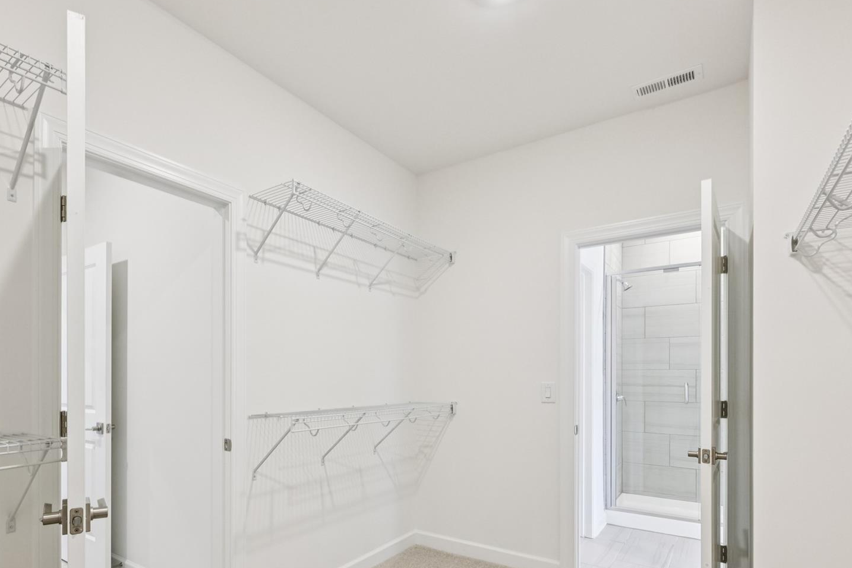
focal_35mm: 20
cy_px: 378
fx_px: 473
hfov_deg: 83.3
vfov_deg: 60.5
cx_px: 356
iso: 400
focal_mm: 14
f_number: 8
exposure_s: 1/13
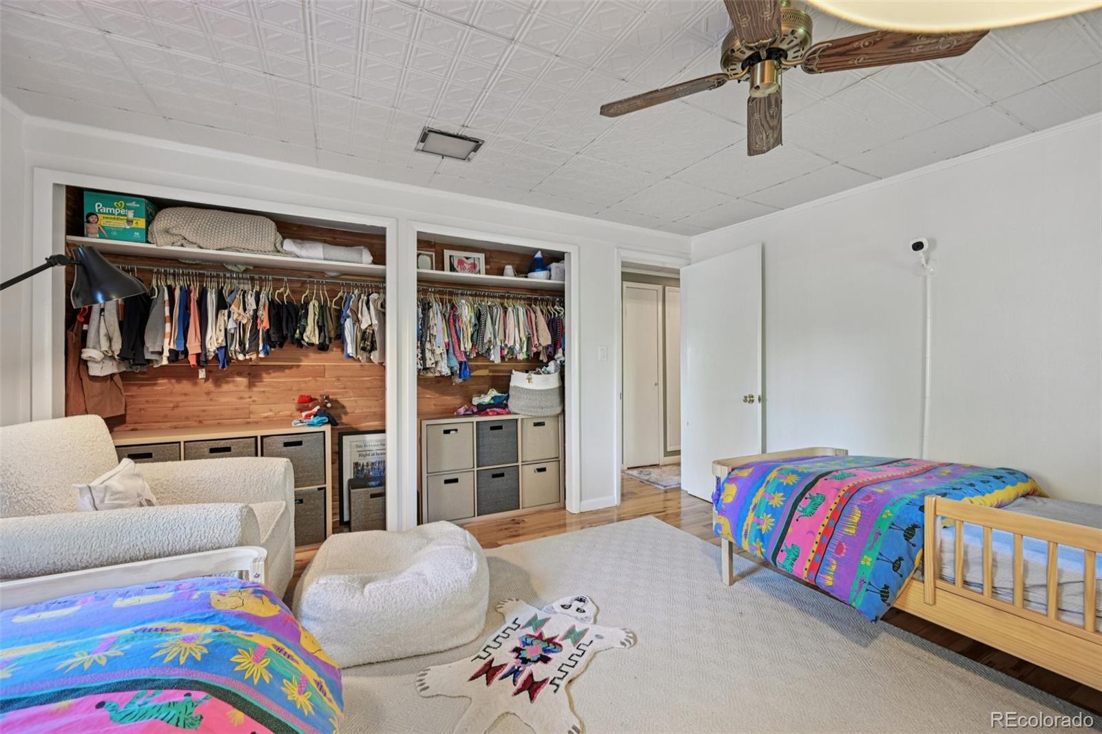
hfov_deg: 104.3
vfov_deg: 81.2
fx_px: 428
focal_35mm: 14
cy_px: 367
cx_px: 551
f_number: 7.1
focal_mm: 14
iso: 400
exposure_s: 1/6
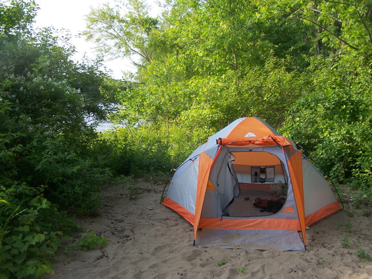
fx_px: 430
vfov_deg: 36.0
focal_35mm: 40
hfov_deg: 46.8
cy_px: 140
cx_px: 186
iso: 80
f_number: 2.8
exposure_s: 1/400
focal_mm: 6.7
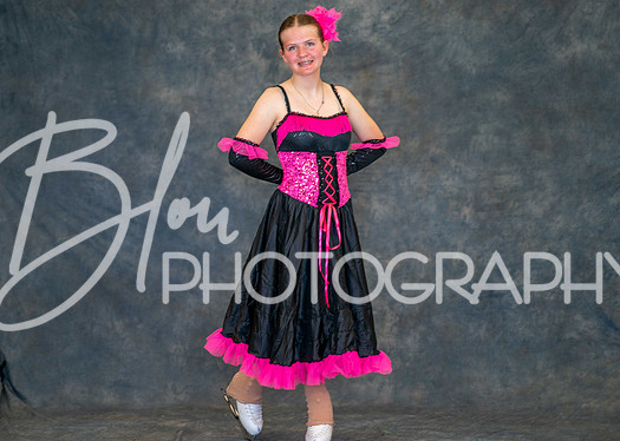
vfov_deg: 13.8
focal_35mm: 104
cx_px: 260
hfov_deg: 19.2
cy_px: 208
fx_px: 1830
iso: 400
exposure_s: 1/250
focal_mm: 85
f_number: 1.4
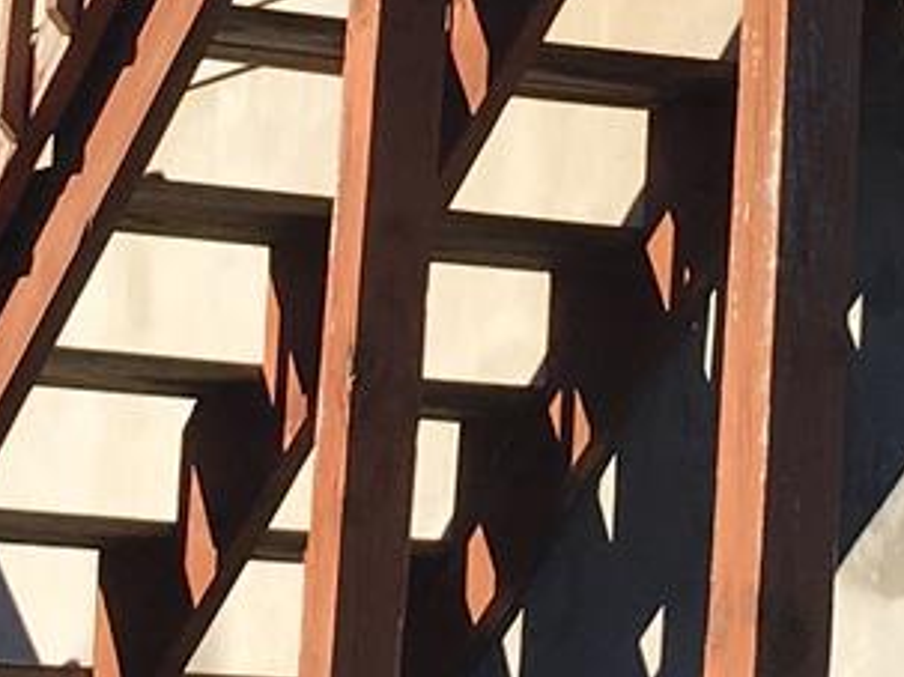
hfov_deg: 10.1
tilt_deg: +12.5
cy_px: -131
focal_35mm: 196
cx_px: 585
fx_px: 5117
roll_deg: -3.0
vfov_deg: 7.5
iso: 25
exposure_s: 1/1451
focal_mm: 4.15
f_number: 2.2
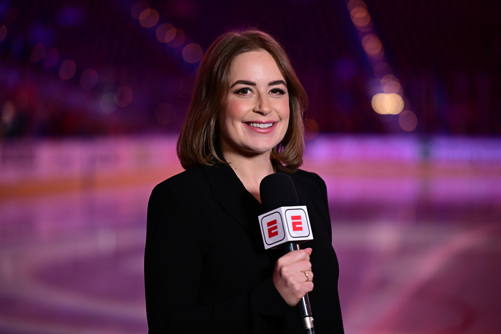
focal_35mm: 125
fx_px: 1739
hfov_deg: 16.4
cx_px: 250
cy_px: 167
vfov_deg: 11.0
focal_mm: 125
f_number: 2.8
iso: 1600
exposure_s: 1/100
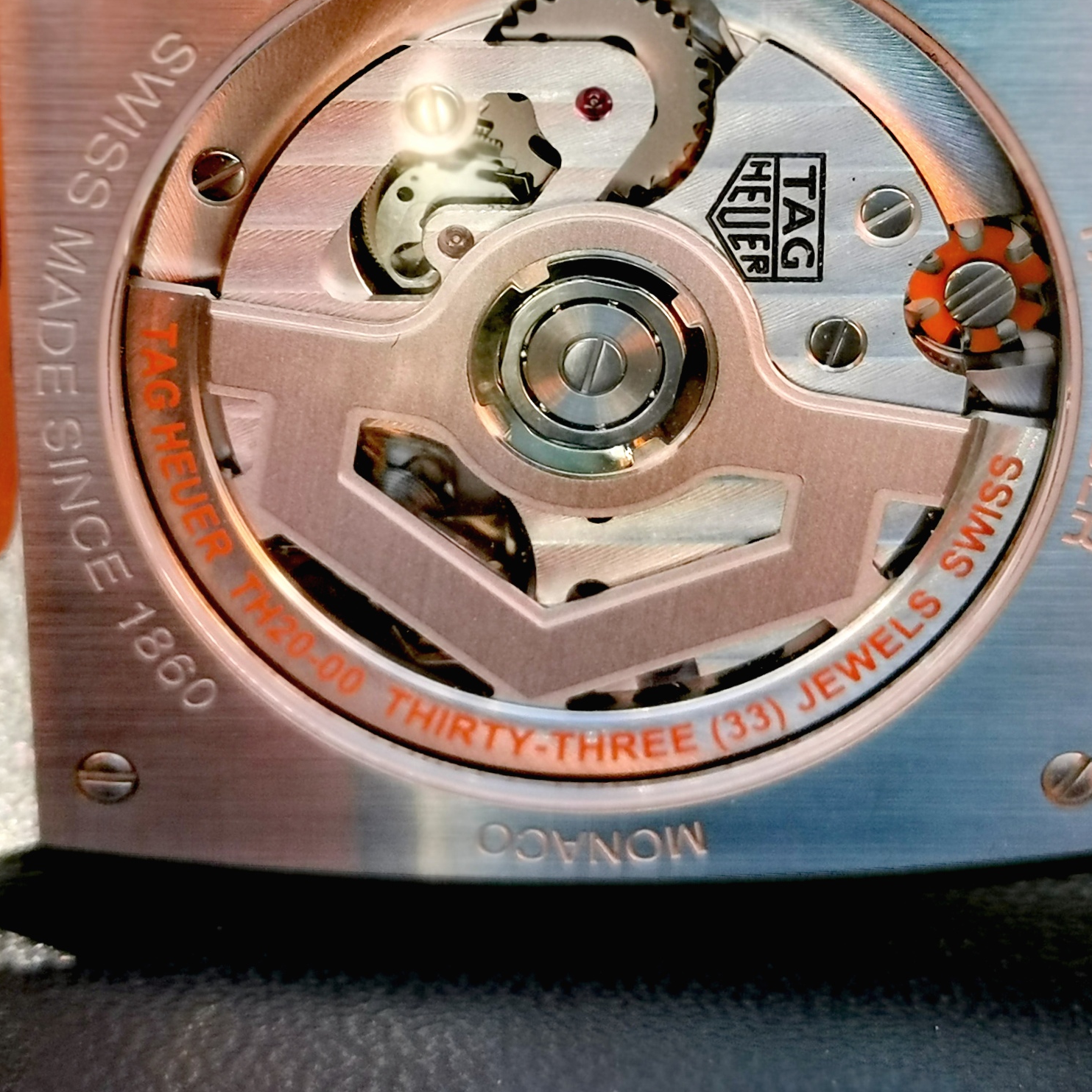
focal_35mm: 111
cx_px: 573
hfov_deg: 15.7
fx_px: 3962
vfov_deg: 15.6
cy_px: 249
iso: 50
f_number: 4
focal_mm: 5.58
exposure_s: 1/600
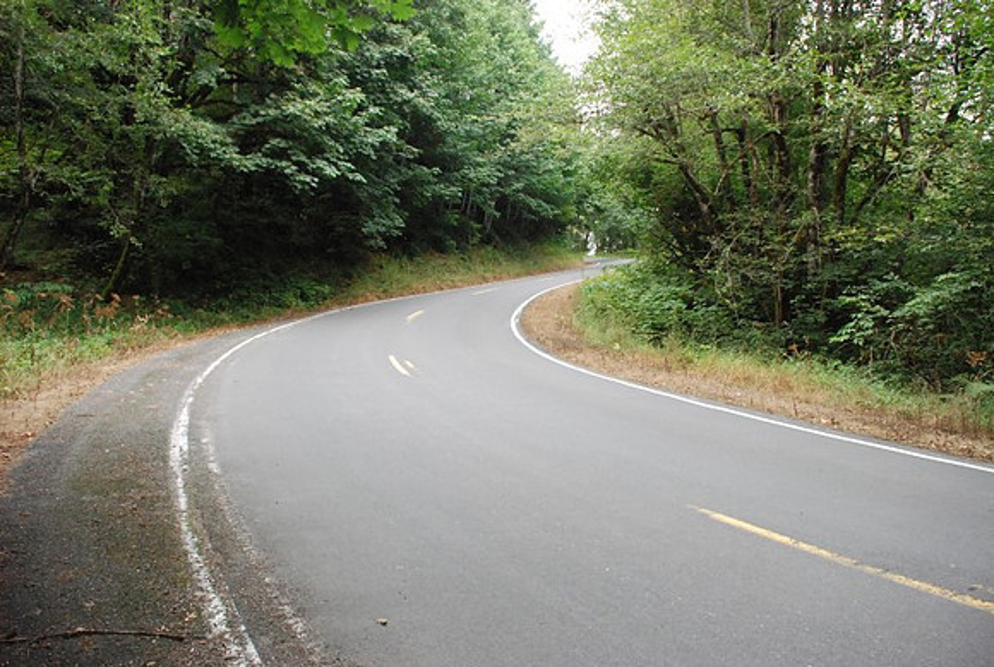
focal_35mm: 27
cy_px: 334
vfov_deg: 48.1
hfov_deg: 67.3
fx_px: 747
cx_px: 497
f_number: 4
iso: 1600
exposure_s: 1/400
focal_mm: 18
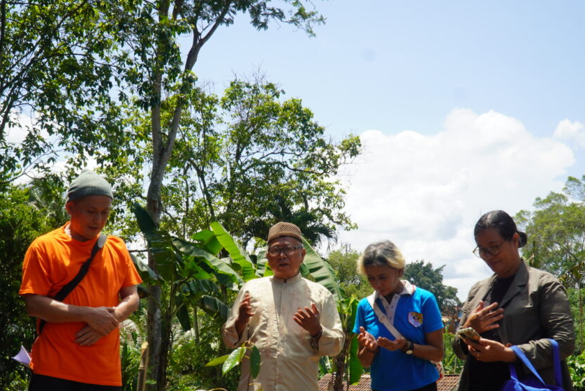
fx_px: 715
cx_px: 293
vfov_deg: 30.5
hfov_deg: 44.5
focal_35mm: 44
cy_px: 232
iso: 100
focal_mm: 24
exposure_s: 1/125
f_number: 10
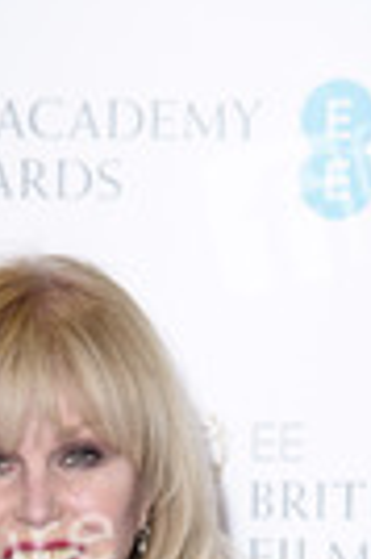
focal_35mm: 313
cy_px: 822
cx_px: 40
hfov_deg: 4.4
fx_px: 4851
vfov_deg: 6.5
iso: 1000
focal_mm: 105
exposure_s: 1/250
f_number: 5.6
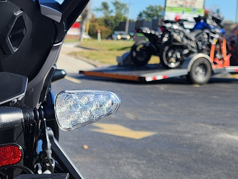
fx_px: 818
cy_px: 173
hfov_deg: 15.7
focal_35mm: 119
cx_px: -72
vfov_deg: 12.3
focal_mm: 6.4
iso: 12
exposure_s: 1/654
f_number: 1.8
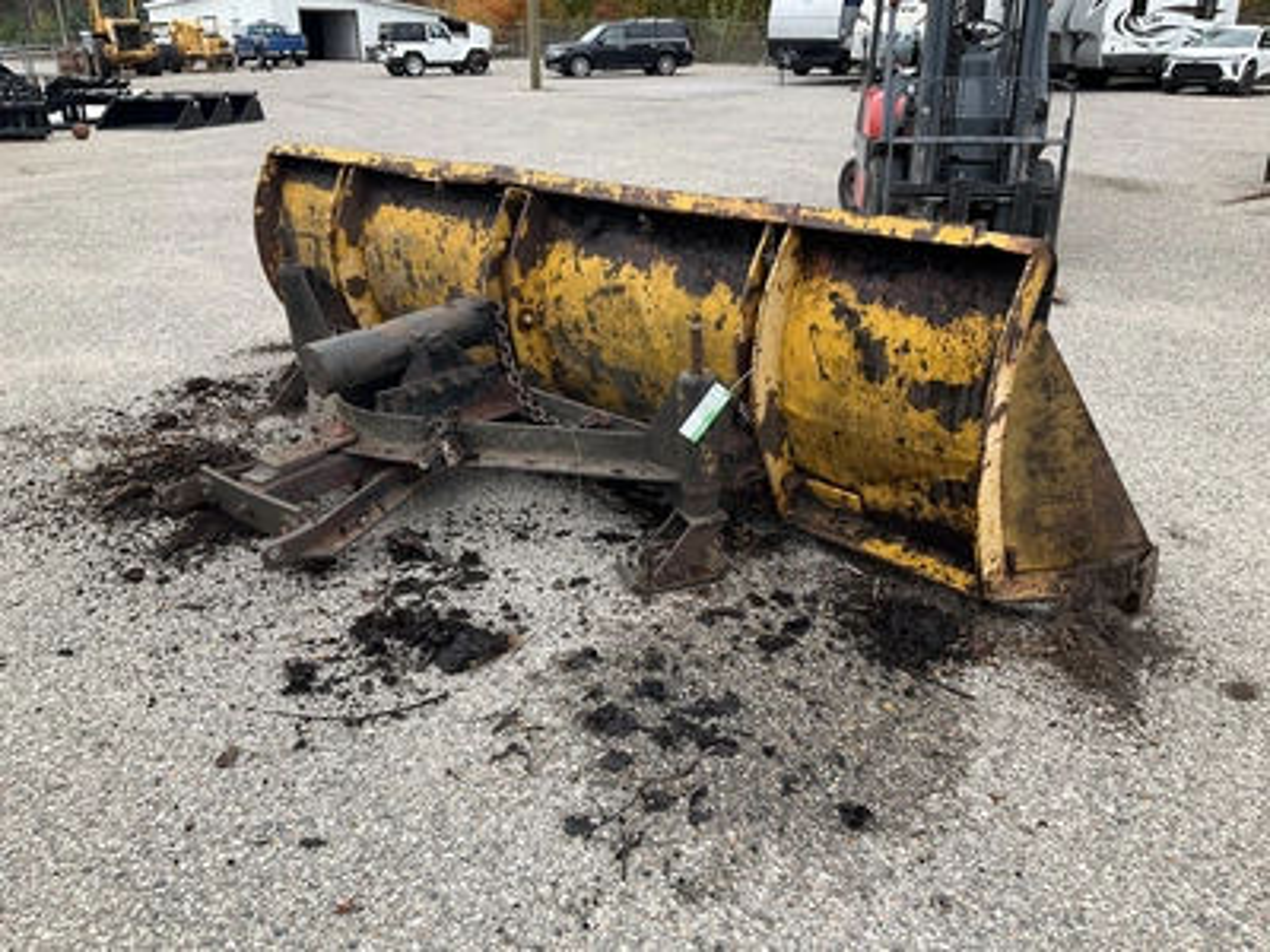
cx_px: 635
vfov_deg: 48.2
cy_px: 476
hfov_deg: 61.7
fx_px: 1064
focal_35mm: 29
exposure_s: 1/187
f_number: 1.8
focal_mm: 3
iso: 20
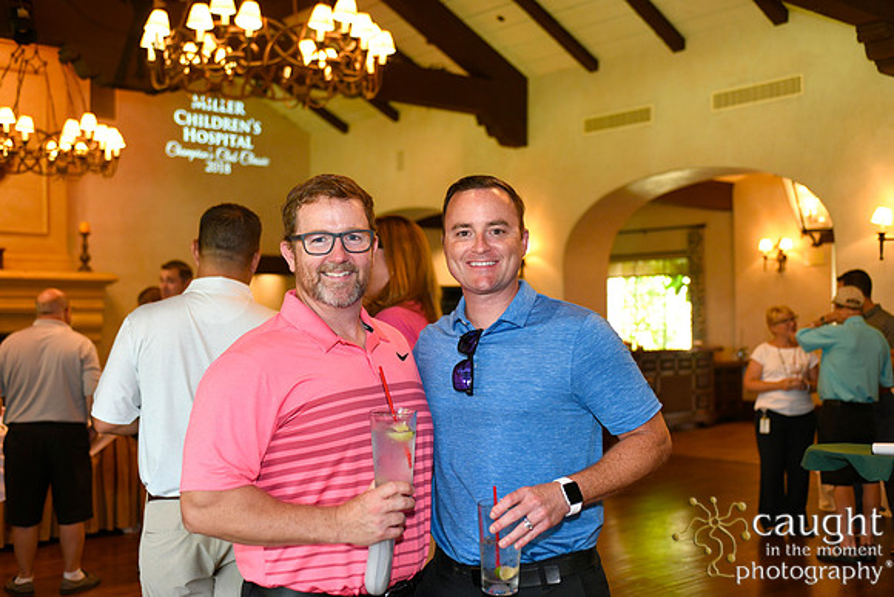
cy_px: 298
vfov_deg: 31.9
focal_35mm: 42
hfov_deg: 46.4
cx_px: 447
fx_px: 1043
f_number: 3.2
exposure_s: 1/125
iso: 1250
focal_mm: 42
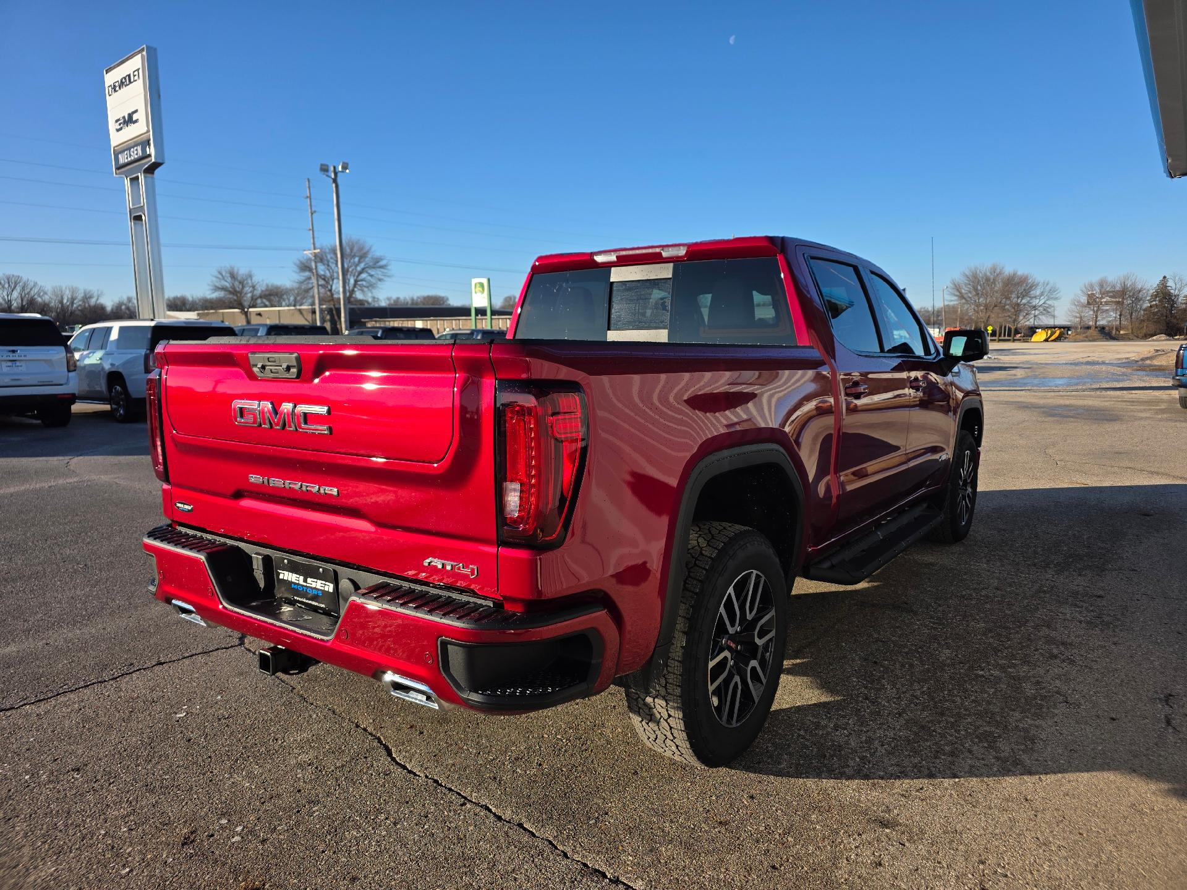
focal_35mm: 23
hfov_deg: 73.9
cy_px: 445
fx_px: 789
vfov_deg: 58.9
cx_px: 594
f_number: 1.7
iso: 80
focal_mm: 6.3
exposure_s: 1/3598
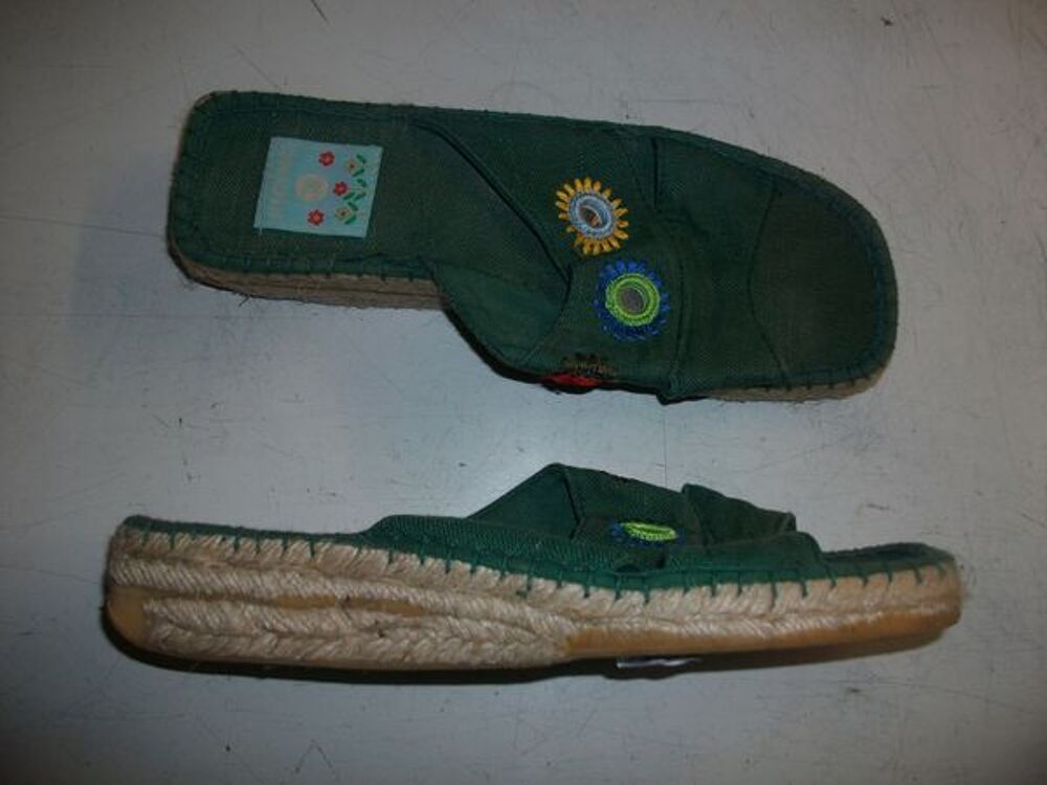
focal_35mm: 32
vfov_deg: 44.2
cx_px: 524
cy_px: 392
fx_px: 968
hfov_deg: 56.8
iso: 80
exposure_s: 1/40
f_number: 2.9
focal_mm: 5.7
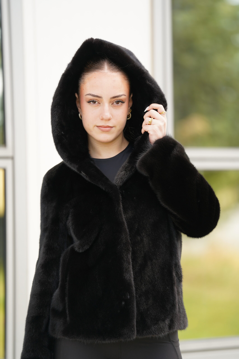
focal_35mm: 200
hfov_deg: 6.9
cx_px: 120
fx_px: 1991
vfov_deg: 10.3
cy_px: 180
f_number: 2.8
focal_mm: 200
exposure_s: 1/250
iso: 200
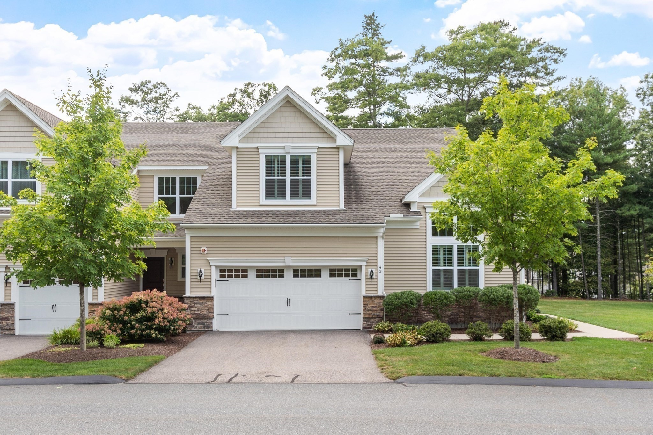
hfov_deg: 57.2
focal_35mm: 33
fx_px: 598
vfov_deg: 40.0
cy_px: 218
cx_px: 326
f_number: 5.6
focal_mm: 22
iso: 100
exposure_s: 1/125
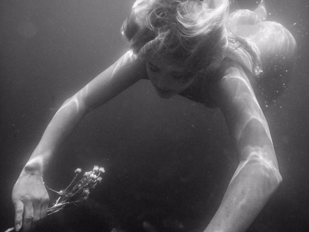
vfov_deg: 54.9
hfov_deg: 69.4
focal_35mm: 25
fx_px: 223
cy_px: 116
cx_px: 154
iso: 100
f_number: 2.8
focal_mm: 4.5
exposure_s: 1/320
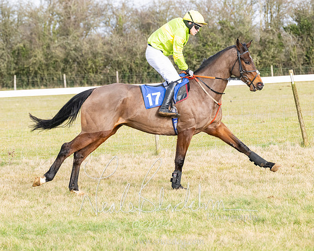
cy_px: 138
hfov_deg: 11.3
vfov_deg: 9.1
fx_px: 1581
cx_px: 139
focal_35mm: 170
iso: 800
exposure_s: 1/1600
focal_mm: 135
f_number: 5
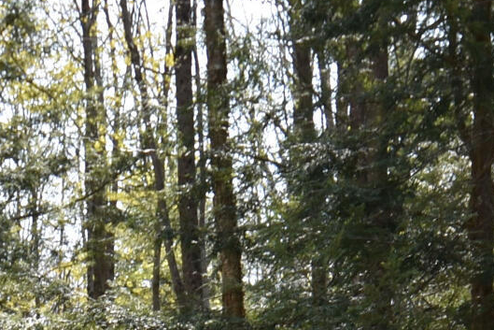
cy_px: 704
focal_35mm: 119
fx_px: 1633
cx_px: 196
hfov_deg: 17.2
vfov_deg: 10.4
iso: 100
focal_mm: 14
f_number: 6.3
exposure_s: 1/160
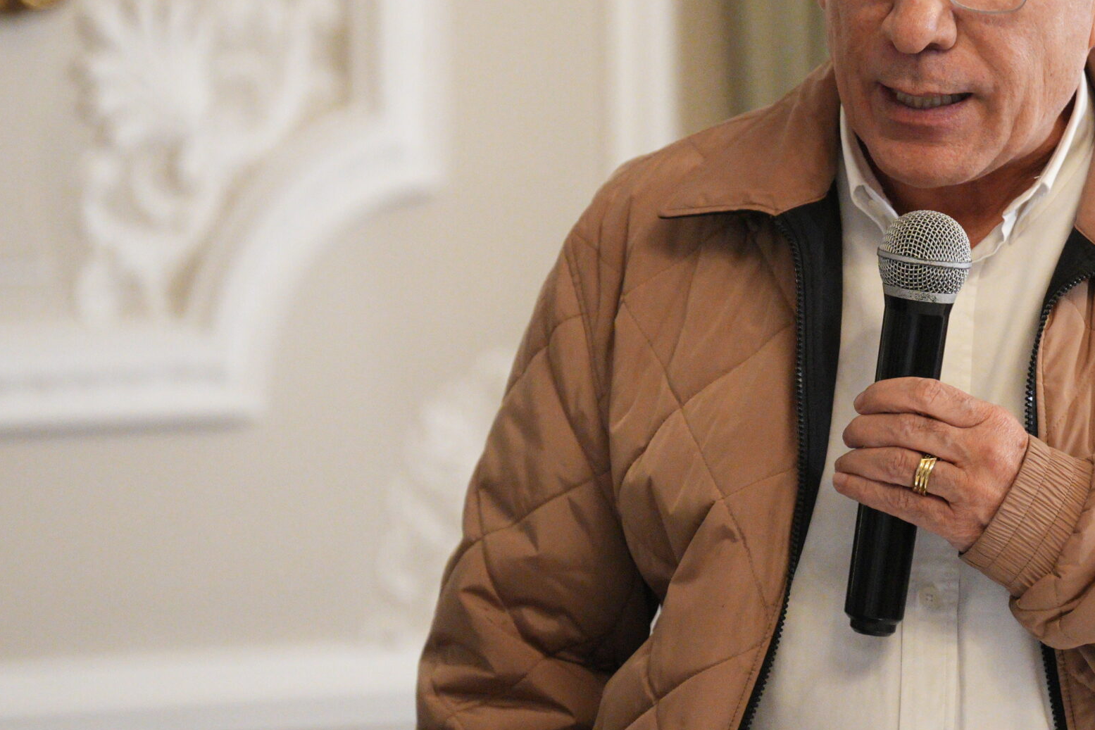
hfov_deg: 4.2
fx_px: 15026
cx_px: 874
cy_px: 208
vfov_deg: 2.8
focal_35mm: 494
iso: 5000
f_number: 2.8
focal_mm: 200
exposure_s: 1/160
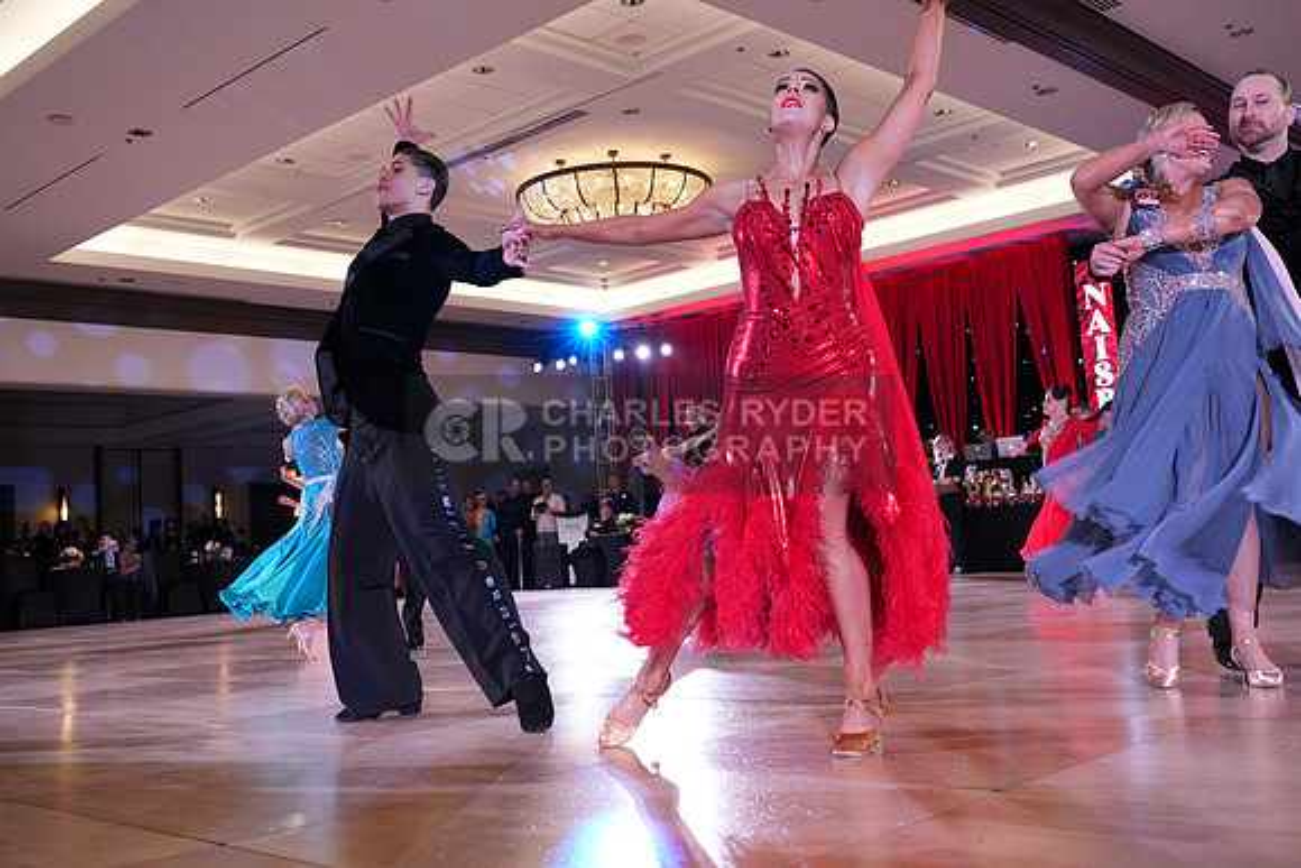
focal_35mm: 35
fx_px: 1265
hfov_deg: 54.4
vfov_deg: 37.9
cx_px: 650
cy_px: 434
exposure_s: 1/250
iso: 2500
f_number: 5
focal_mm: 35
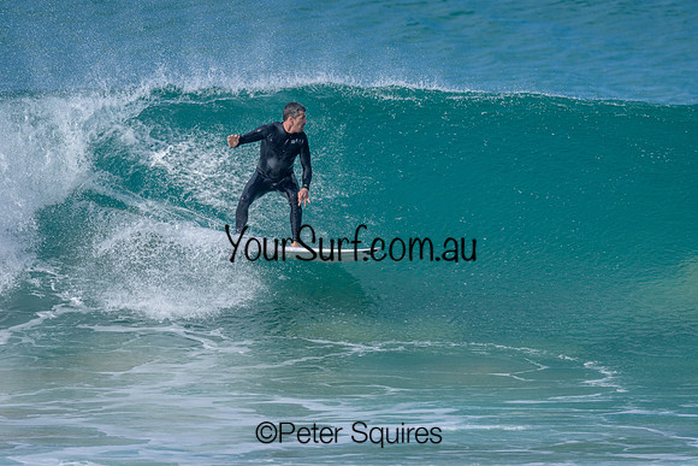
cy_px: 200
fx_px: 21321
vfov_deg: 1.3
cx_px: 354
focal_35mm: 1099
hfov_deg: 1.9
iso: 280
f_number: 6.3
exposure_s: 1/2000
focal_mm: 800
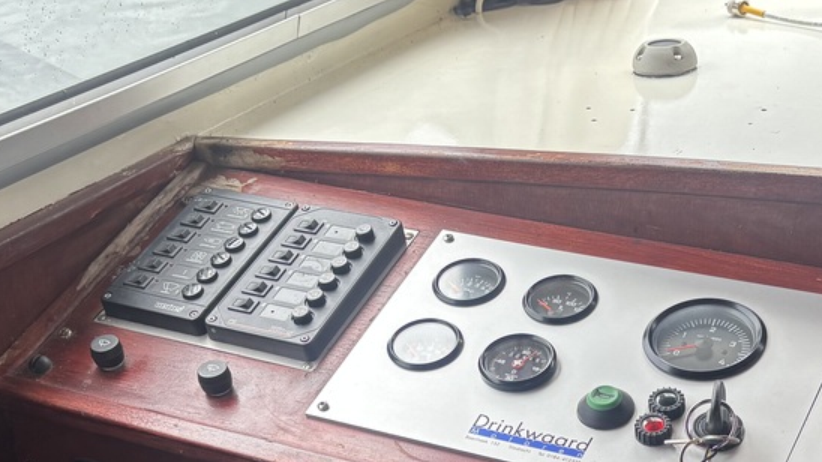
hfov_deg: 33.6
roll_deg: -1.7
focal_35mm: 62
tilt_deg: -33.3
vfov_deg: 18.3
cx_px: 531
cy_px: 576
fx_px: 1351
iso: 50
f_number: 1.6
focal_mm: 5.96
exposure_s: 1/430
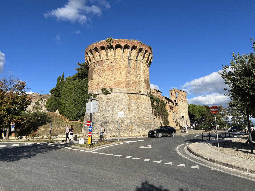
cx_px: 128
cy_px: 96
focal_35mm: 26
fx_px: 192
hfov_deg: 67.3
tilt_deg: +10.2
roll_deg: +2.0
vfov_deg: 53.1
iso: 50
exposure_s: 1/6211
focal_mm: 5.7
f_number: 1.5
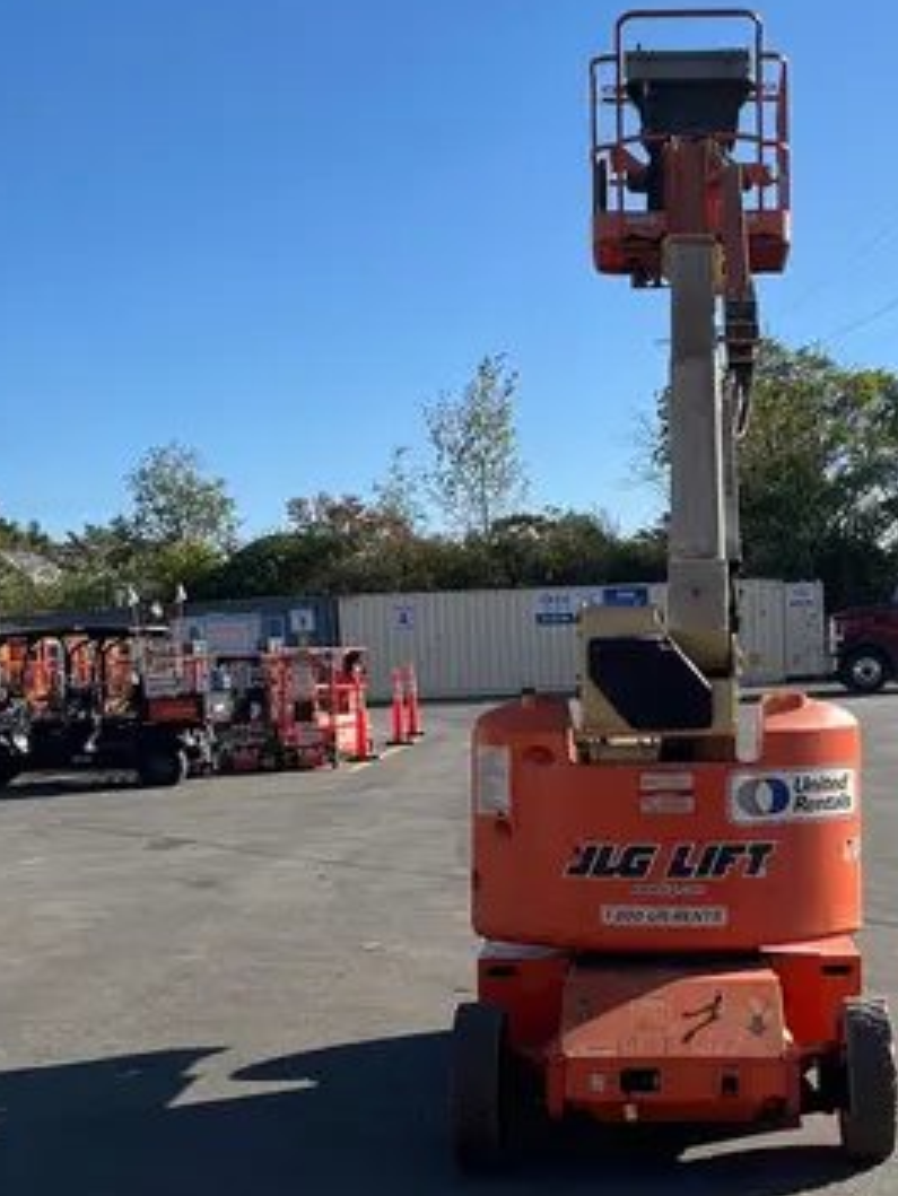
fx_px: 1867
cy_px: 764
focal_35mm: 54
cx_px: 640
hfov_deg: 26.8
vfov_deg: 35.3
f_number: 1.6
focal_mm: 5.1
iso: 50
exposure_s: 1/3135
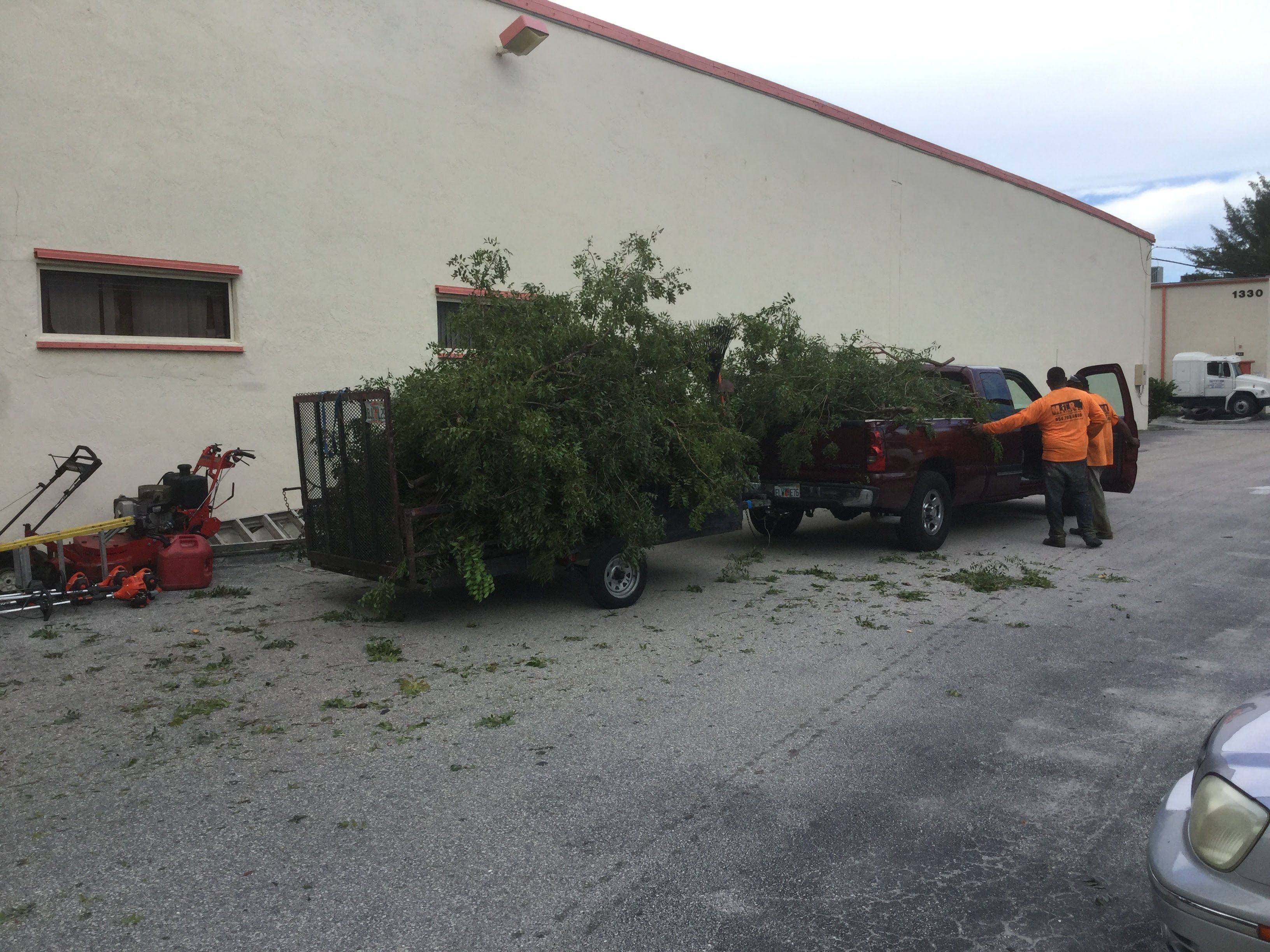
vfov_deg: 45.4
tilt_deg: -6.7
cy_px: 476
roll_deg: -0.3
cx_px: 635
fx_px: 1137
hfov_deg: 58.4
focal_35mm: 31
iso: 25
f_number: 2.4
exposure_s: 1/673
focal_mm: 3.3
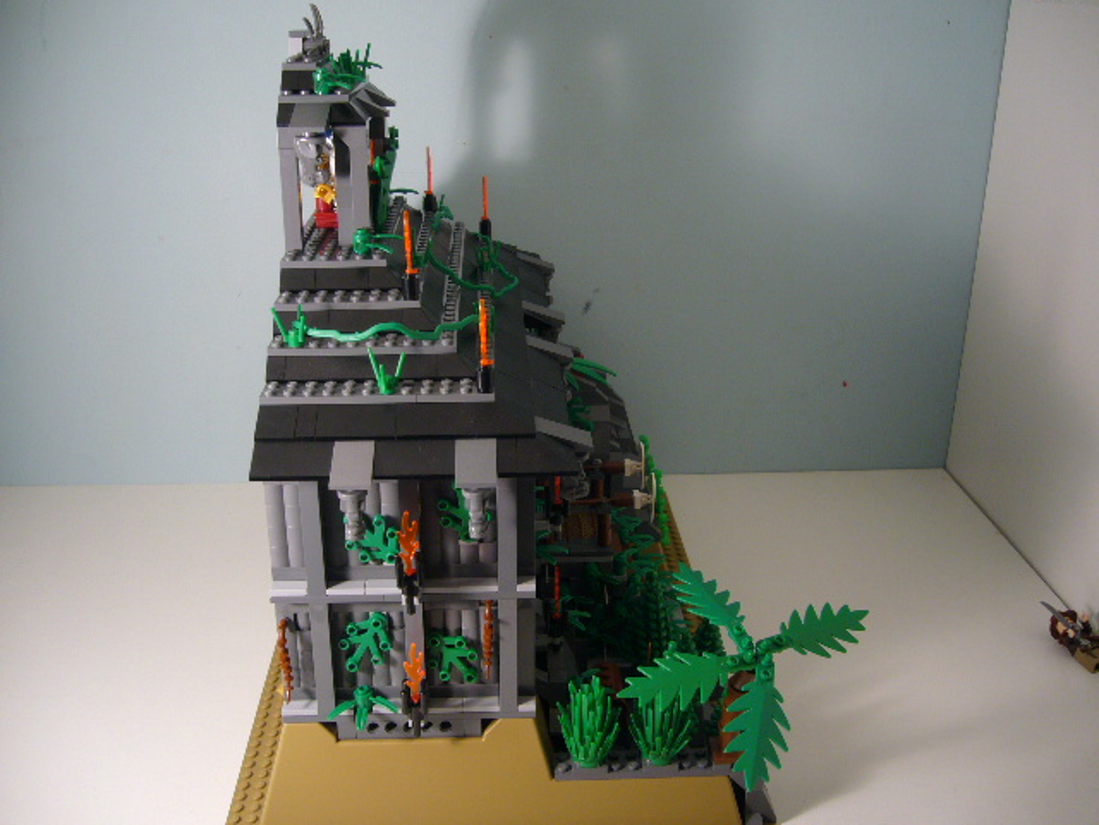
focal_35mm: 35
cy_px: 412
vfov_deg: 40.7
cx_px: 550
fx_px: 1111
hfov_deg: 52.6
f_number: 2.8
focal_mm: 5.8
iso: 100
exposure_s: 1/30
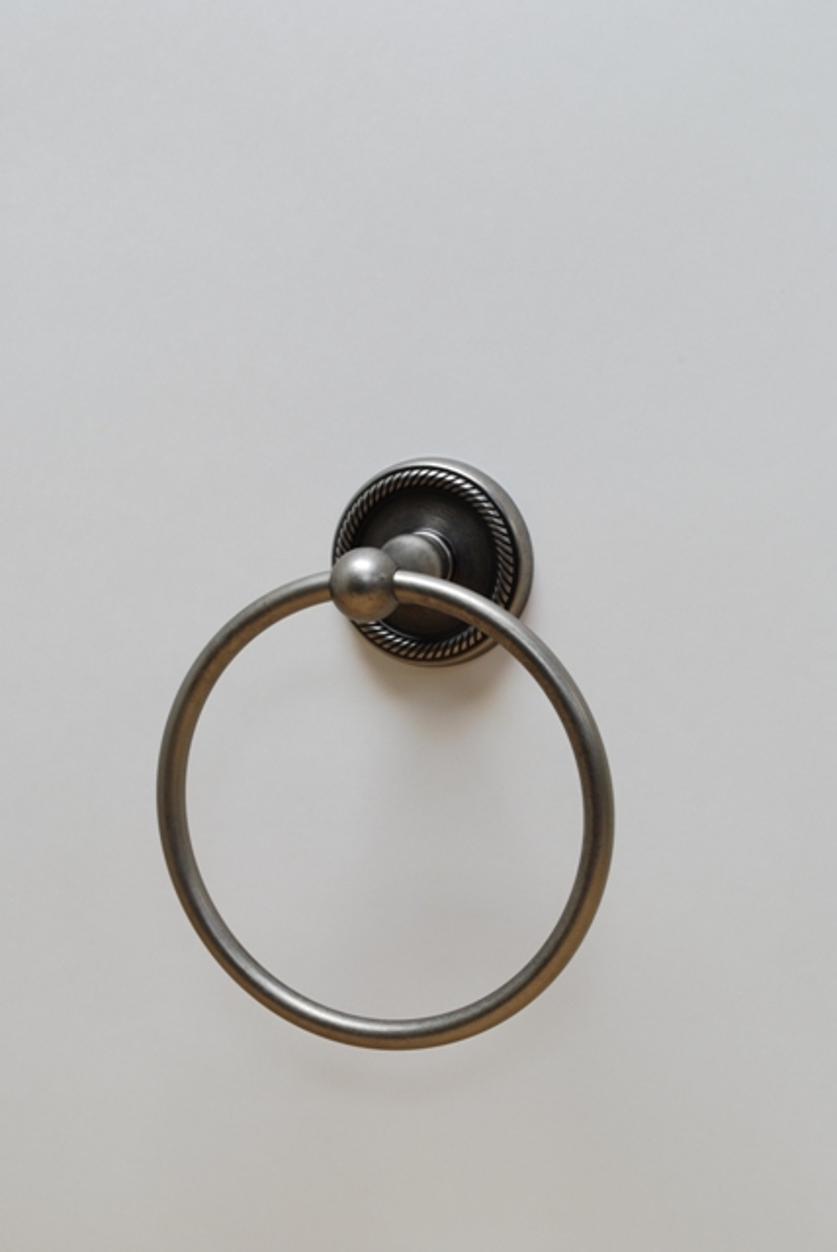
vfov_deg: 29.8
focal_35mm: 68
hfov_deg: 20.2
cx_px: 418
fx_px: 2349
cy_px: 626
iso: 100
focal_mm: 45
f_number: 18
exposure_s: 1
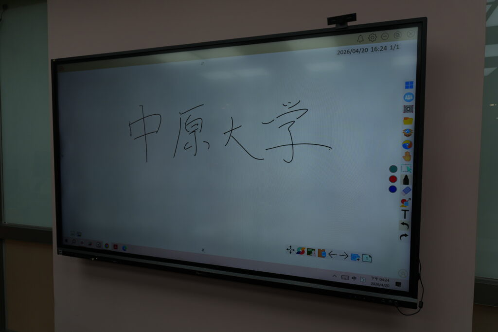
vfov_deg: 53.1
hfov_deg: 73.7
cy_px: 166
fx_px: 332
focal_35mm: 24
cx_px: 249
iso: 100
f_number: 4
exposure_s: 1/160
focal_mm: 16
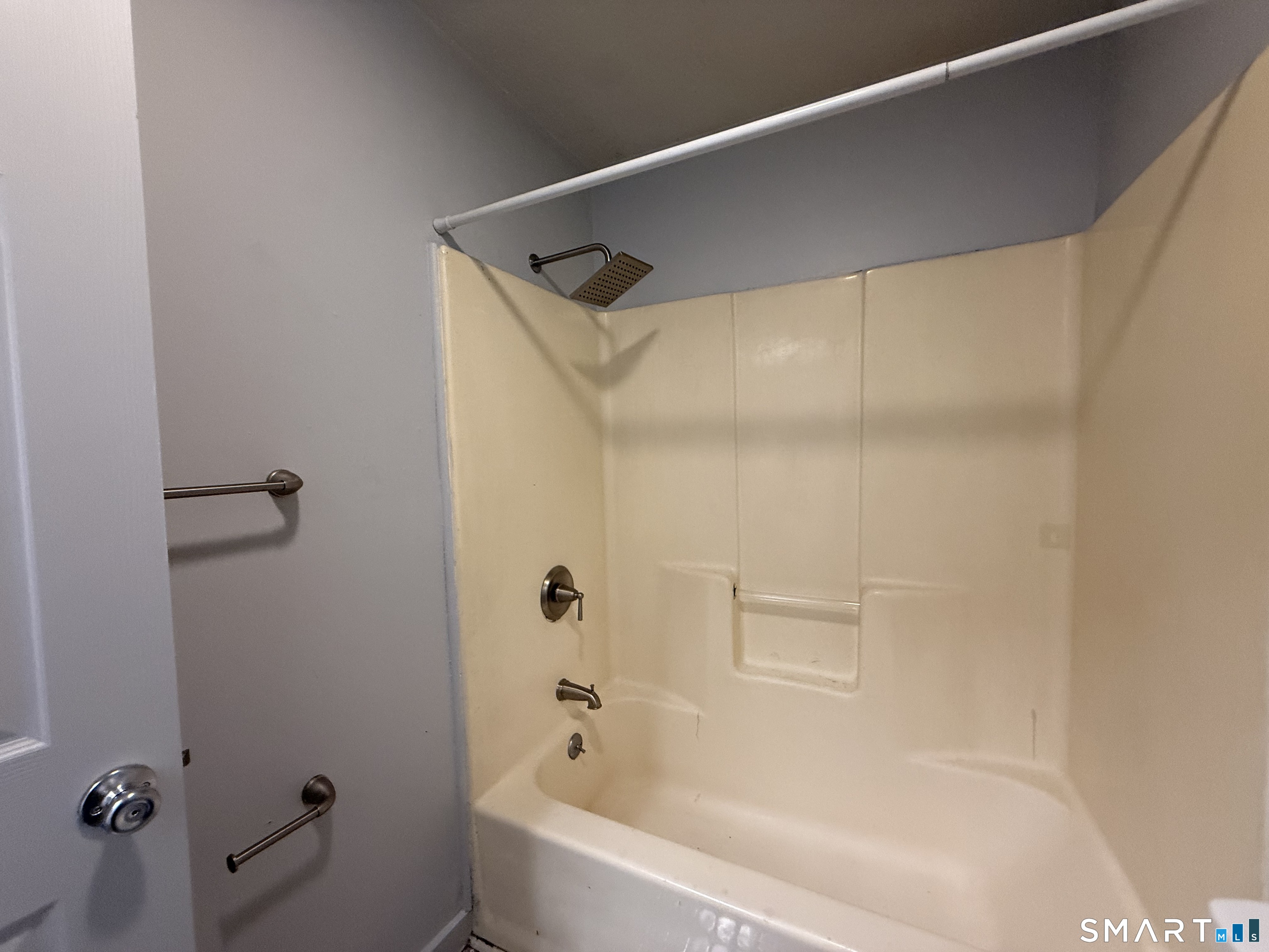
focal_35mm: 14
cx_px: 634
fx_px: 513
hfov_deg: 102.1
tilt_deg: -2.5
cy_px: 476
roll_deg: +1.1
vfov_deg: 85.7
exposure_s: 1/60
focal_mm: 2.22
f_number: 2.2
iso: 500
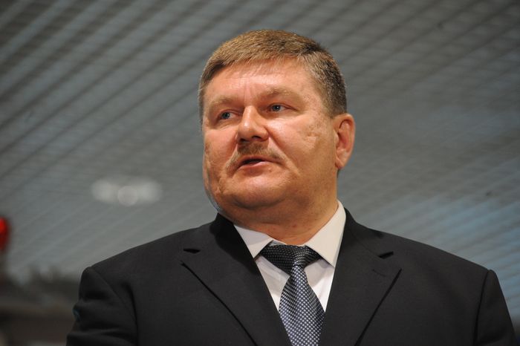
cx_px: 260
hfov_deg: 11.1
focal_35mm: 185
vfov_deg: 7.4
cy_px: 173
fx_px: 2671
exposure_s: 1/125
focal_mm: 185
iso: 2500
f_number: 5.6
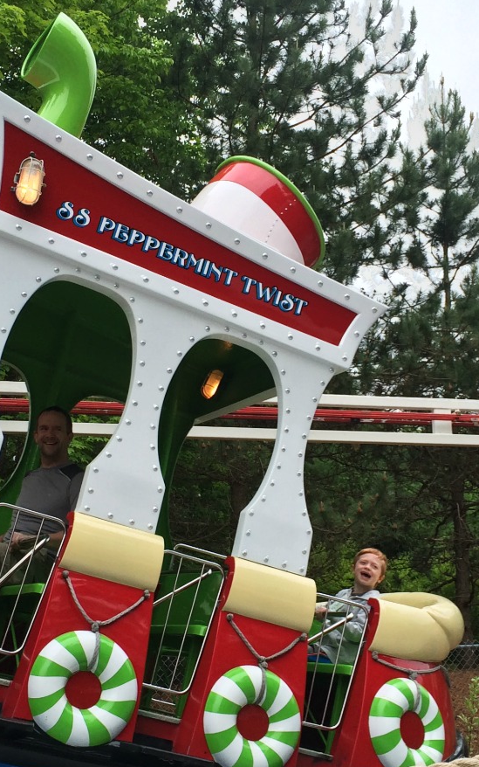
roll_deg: +2.2
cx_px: 58
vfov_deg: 47.2
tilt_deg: +12.5
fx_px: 877
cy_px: 384
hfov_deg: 29.4
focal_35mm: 42
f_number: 2.2
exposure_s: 1/477
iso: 32
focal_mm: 4.15
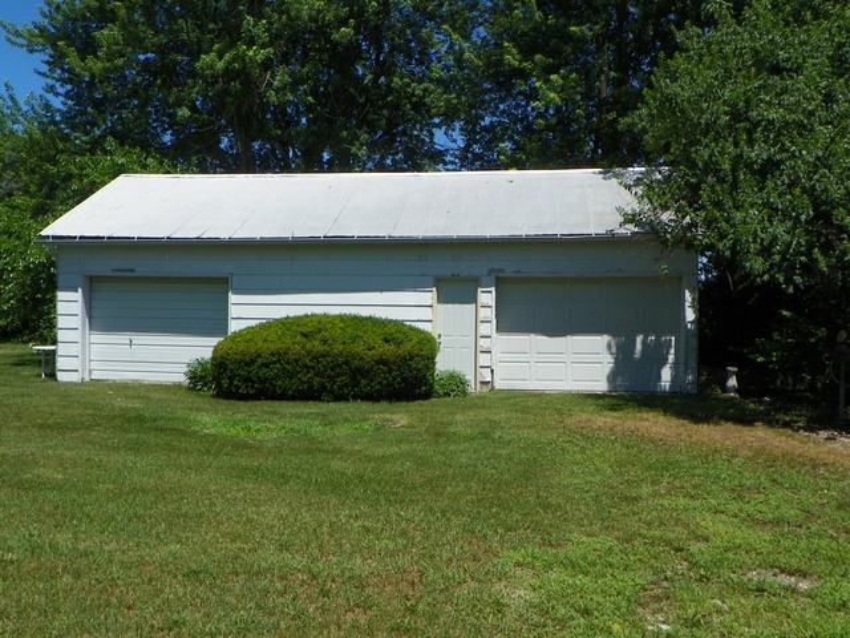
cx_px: 425
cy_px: 319
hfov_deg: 56.8
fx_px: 786
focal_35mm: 32
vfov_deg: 44.2
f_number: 5.6
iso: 64
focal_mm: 5.7
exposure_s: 1/400
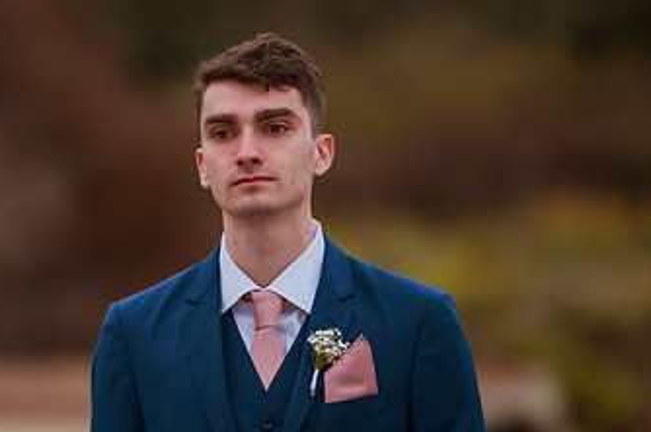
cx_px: 211
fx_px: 4390
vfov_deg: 5.6
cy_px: 218
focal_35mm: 243
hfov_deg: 8.5
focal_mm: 135
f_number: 1.8
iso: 500
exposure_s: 1/3200
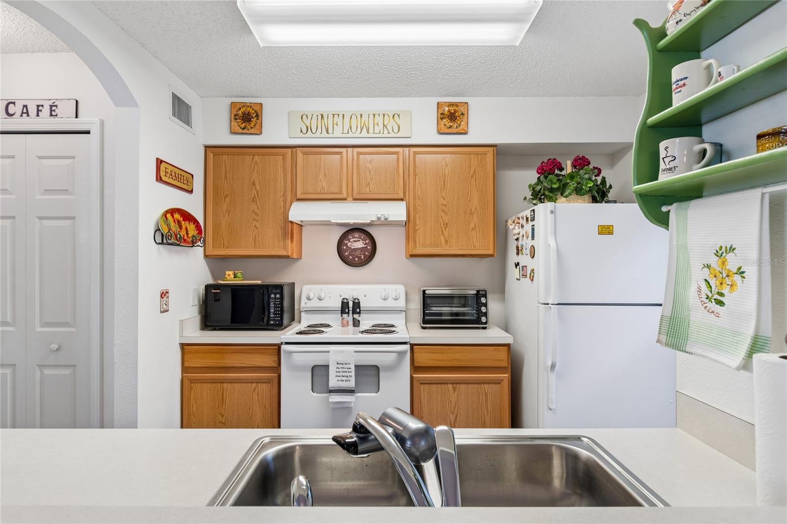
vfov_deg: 64.5
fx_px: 415
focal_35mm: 19
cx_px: 394
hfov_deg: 86.9
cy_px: 262
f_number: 7.1
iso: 100
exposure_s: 1/4
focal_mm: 13
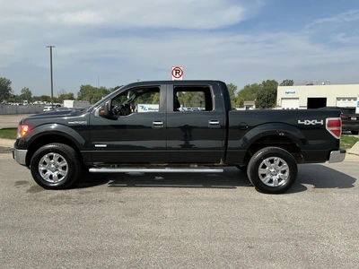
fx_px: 290
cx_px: 180
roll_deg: -1.1
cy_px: 134
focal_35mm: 28
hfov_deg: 63.4
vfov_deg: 49.7
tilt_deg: -3.3
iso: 25
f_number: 1.8
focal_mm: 3
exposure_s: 1/2141
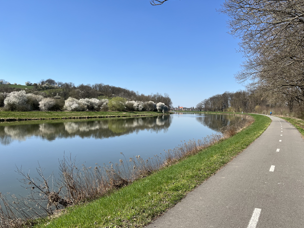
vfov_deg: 49.7
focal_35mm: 28
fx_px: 246
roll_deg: -1.5
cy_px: 121
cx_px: 162
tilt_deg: -5.6
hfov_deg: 63.4
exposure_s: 1/3311
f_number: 1.6
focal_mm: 5.1
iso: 50
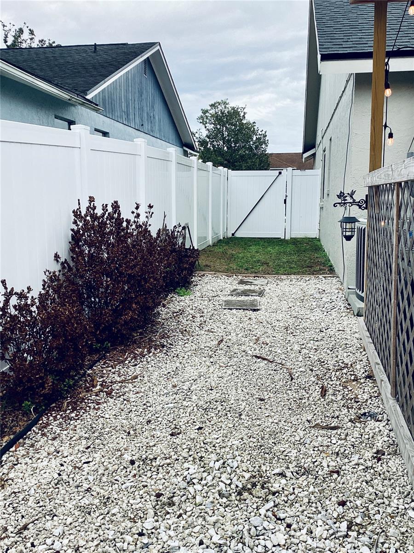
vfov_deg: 58.4
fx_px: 494
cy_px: 276
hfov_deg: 45.4
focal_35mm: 31
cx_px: 207
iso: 25
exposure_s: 1/148
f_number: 2.4
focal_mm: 3.3
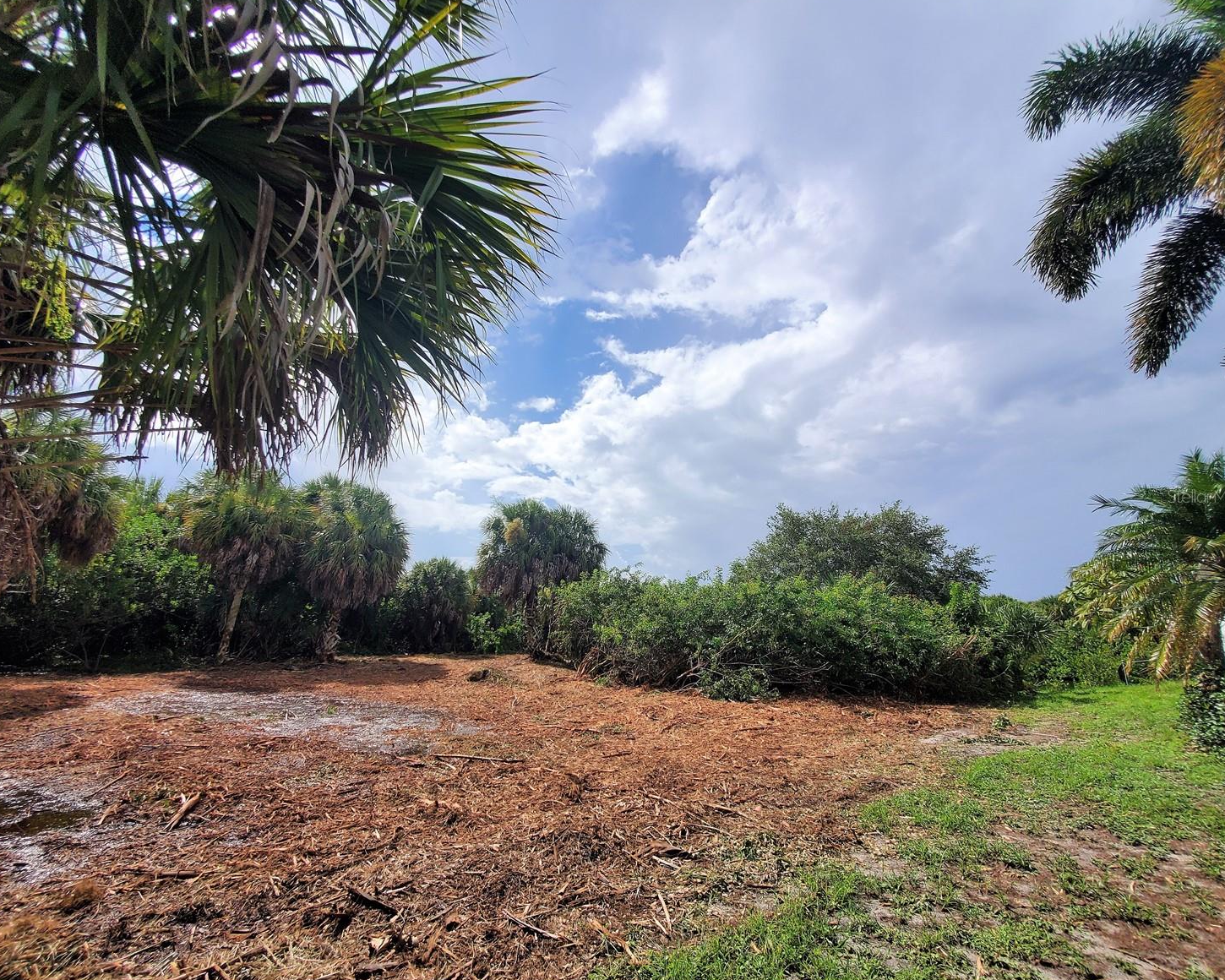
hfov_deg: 100.6
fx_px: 508
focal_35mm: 14
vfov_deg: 88.0
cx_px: 571
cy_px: 496
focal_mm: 1.8
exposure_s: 1/1848
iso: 50
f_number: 2.2
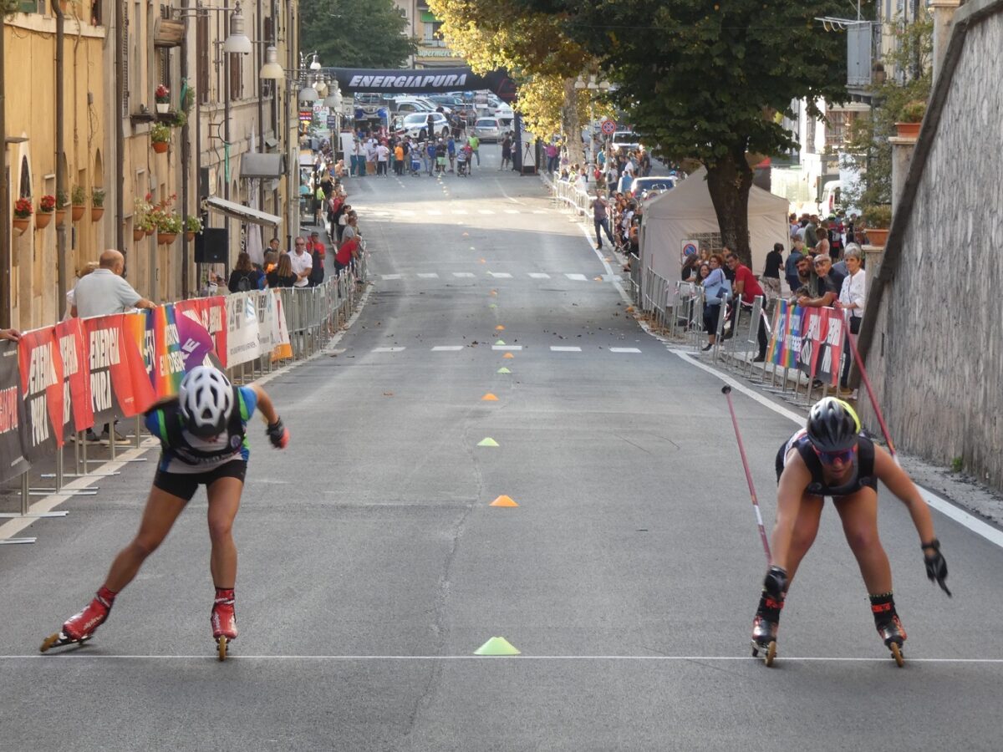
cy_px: 376
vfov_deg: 9.5
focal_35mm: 157
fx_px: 4549
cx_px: 502
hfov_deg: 12.6
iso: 160
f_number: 5.4
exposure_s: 1/80
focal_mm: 28.1
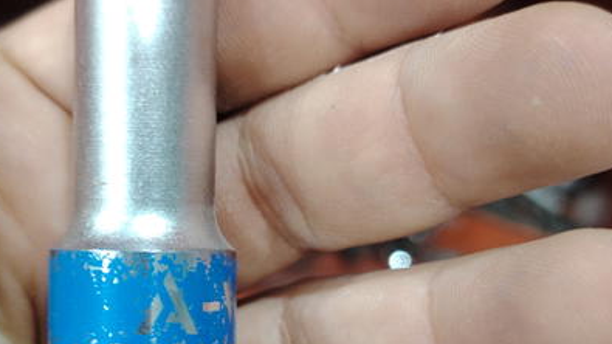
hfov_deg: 38.6
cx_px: 195
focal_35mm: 53
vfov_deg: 22.3
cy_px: 273
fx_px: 860
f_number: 1.75
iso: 598
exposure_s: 1/33.3
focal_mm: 5.25
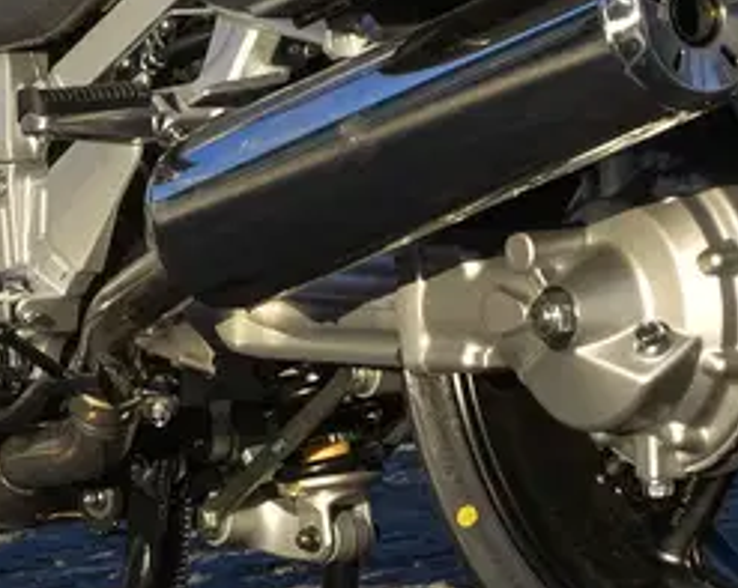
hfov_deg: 4.1
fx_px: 10166
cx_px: -143
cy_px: -267
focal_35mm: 466
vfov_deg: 3.3
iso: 160
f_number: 11
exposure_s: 1/200
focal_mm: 102
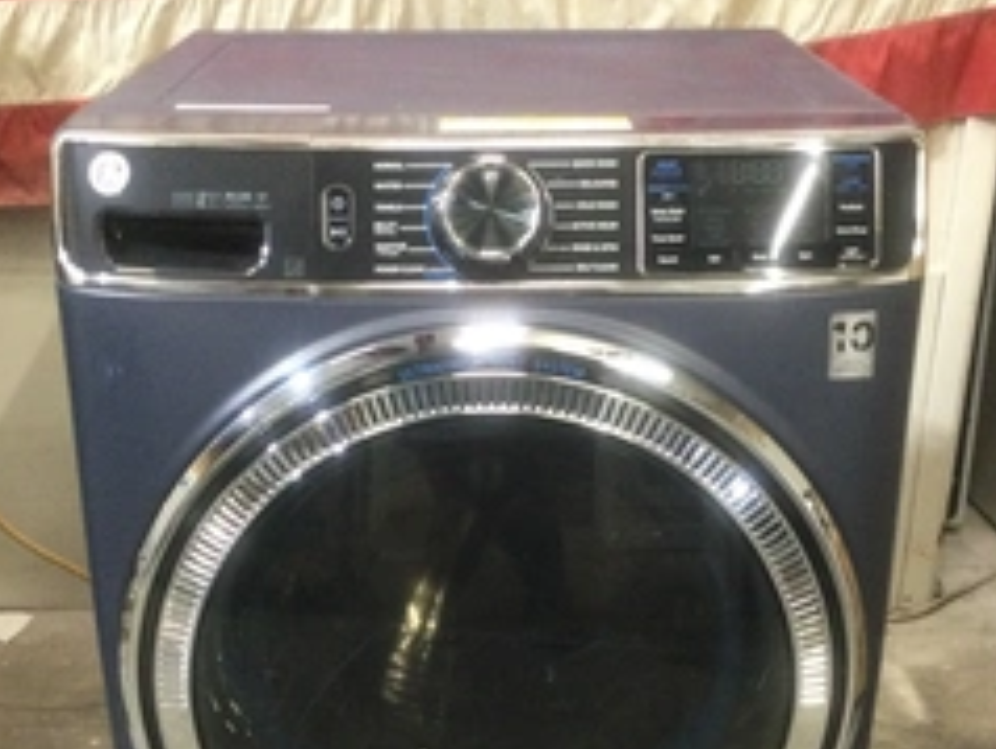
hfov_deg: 36.8
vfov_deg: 27.6
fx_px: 1498
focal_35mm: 52
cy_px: 590
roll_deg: -0.1
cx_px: 490
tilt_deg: -25.9
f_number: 2.4
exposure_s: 1/30
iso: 200
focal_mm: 3.3
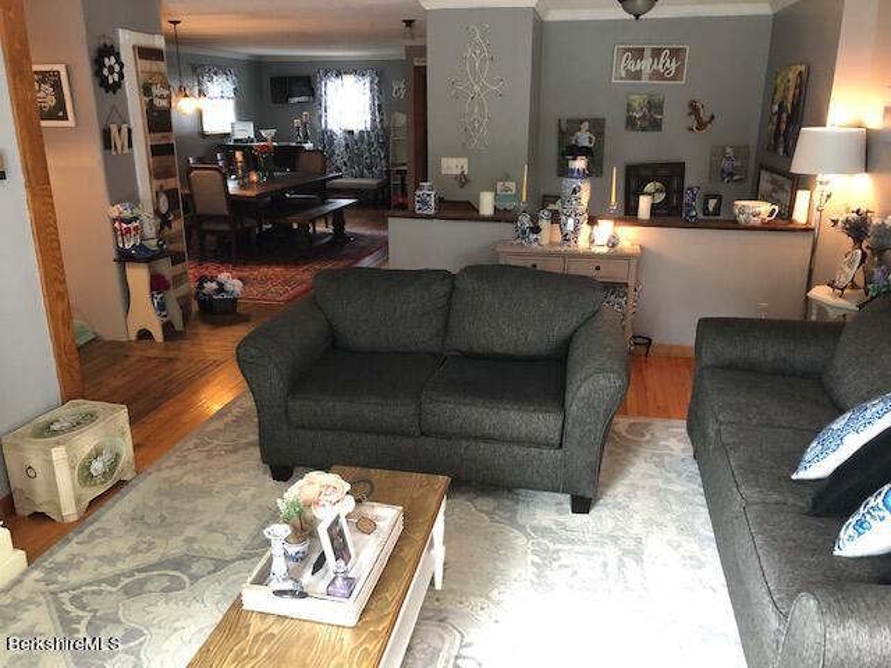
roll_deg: -1.0
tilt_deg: -17.3
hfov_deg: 63.4
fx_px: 721
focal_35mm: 28
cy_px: 334
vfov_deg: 49.7
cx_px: 446
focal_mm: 3.99
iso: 100
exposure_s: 1/8
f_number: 1.8
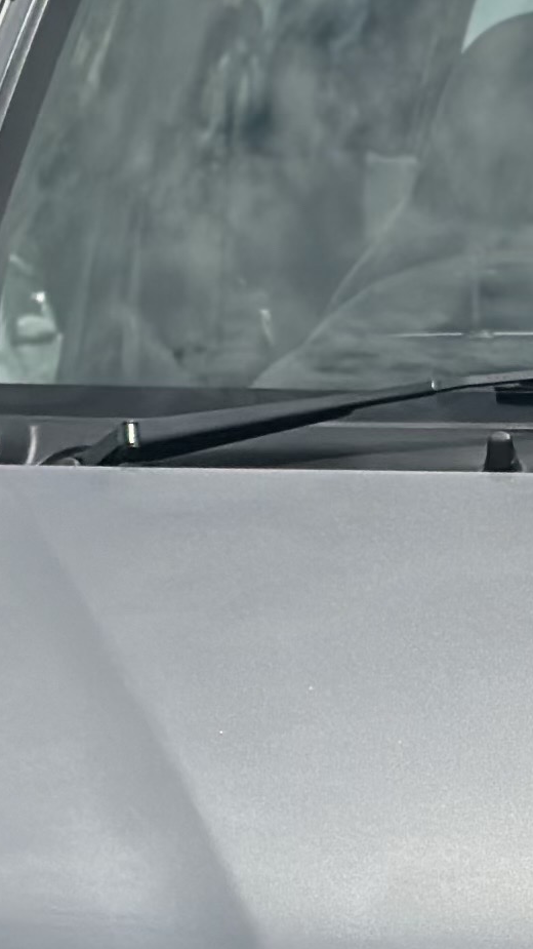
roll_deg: +0.6
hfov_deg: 5.3
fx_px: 5731
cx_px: 937
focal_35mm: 228
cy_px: 606
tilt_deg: -2.5
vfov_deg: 9.5
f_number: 1.78
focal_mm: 6.86
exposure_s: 1/15873
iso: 100
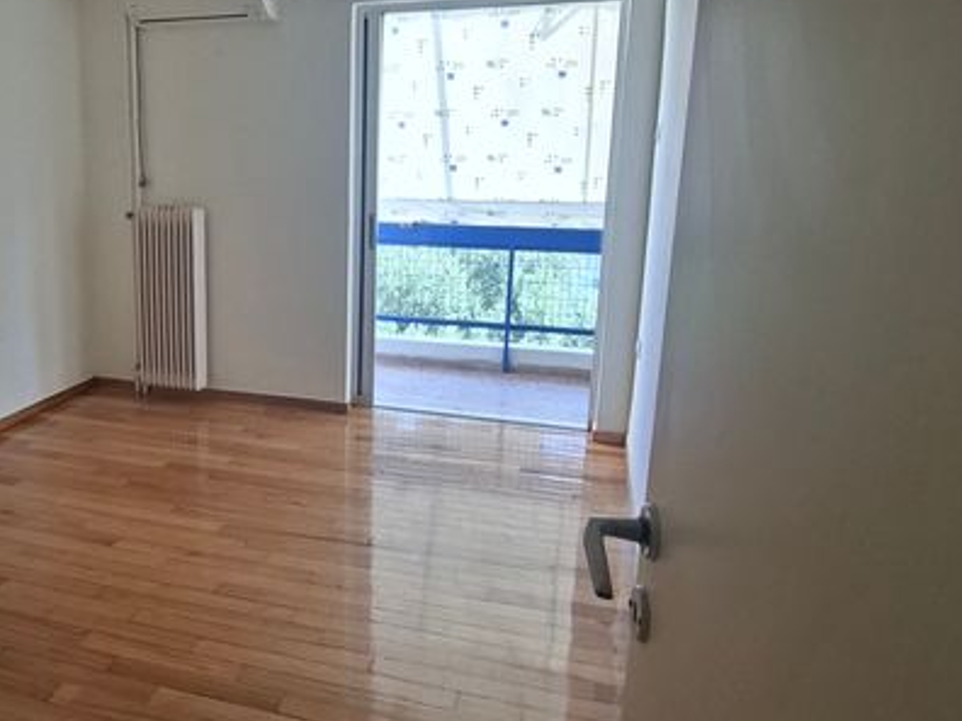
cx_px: 267
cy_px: 313
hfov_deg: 74.6
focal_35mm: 21
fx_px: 584
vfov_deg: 63.2
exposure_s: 1/100
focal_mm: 1.74
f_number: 2.2
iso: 50
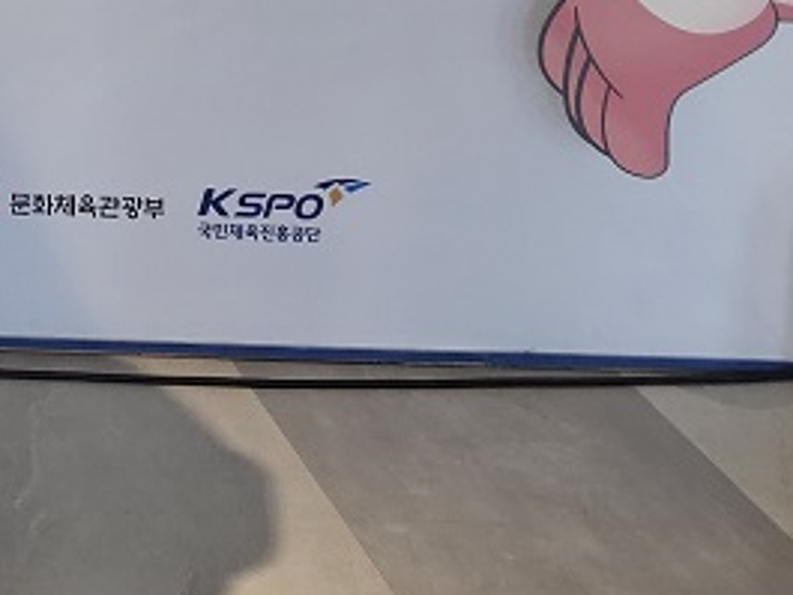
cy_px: -580
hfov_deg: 16.1
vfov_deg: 12.6
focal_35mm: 104
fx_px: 2384
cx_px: -616
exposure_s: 1/120
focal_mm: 6.3
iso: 200
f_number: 1.7
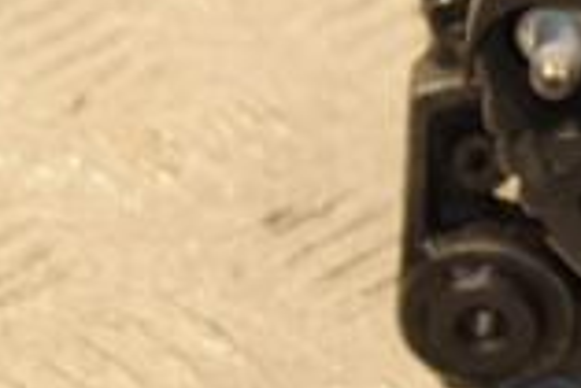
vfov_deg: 3.6
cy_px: -196
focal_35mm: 378
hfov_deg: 5.4
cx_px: 1018
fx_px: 6106
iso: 800
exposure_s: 1/125
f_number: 5.3
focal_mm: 66
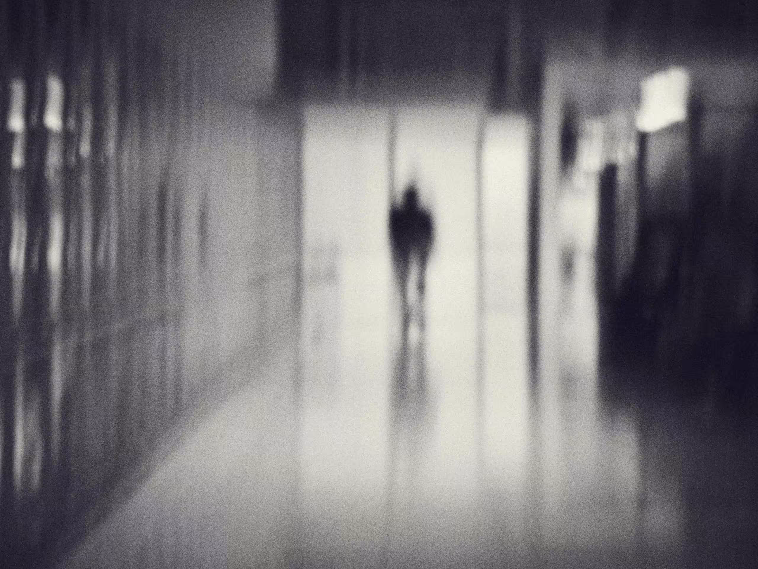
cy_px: 284
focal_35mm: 192
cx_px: 379
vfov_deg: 7.7
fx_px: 4204
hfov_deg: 10.3
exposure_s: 1/10
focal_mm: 48.66
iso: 200
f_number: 3.5
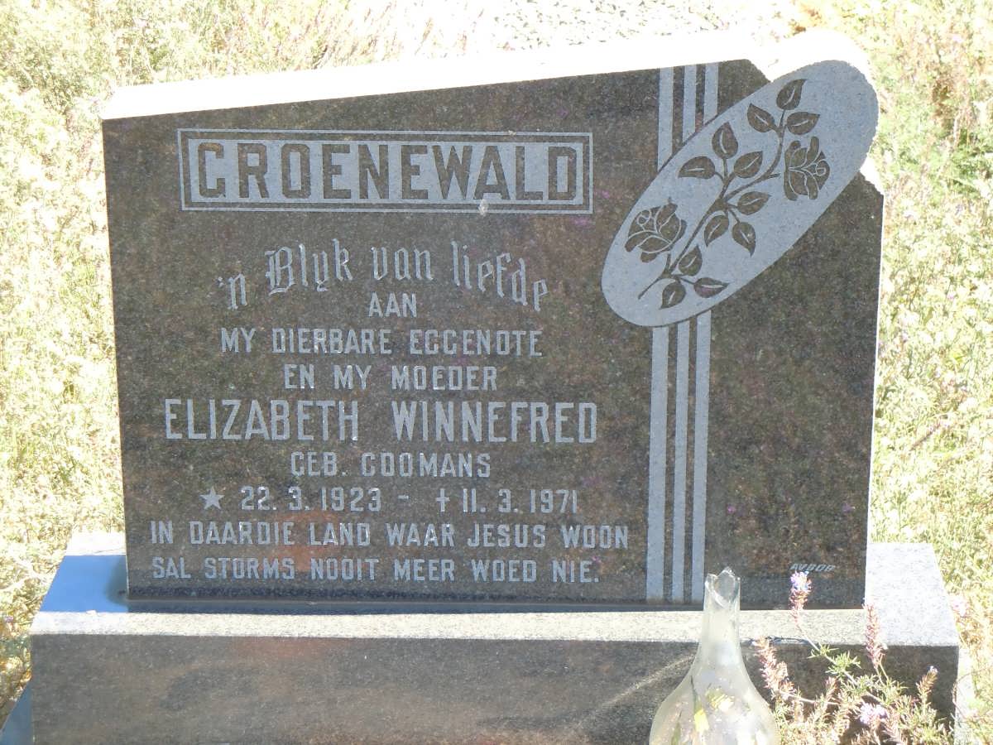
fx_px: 2926
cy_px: 372
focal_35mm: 102
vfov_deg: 14.5
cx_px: 496
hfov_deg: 19.3
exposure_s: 1/125
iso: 200
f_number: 4.5
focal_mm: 18.3
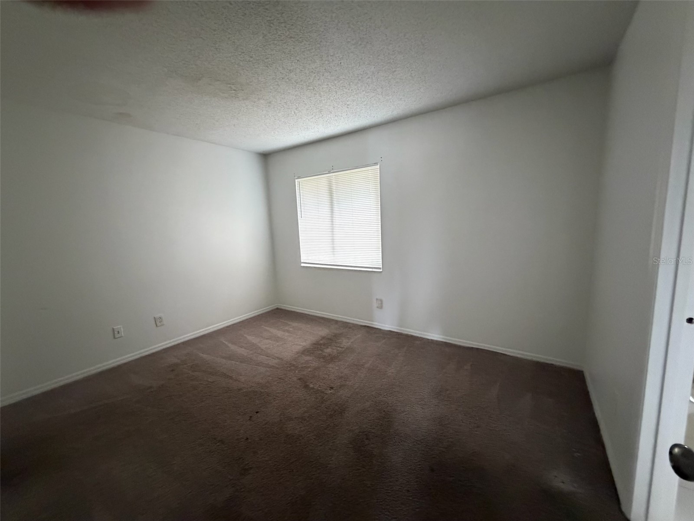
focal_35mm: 14
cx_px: 347
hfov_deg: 102.1
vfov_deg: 85.7
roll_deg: +2.3
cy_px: 260
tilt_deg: -7.5
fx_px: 281
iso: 1000
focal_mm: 2.22
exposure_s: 1/60
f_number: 2.2
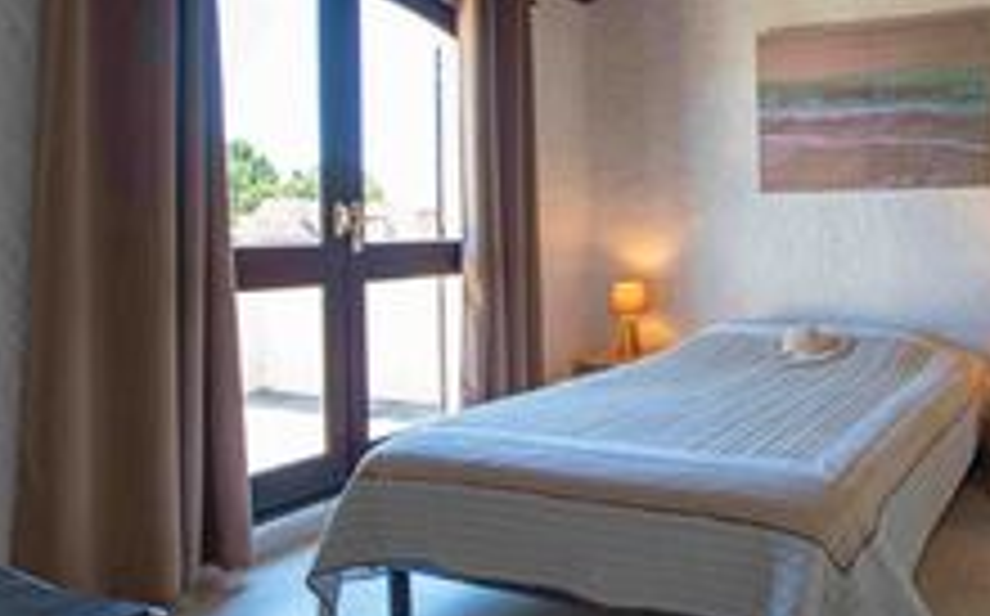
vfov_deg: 47.1
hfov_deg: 61.4
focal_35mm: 26
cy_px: 232
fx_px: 701
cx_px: 860
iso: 800
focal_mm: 14
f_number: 13
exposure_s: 1/30
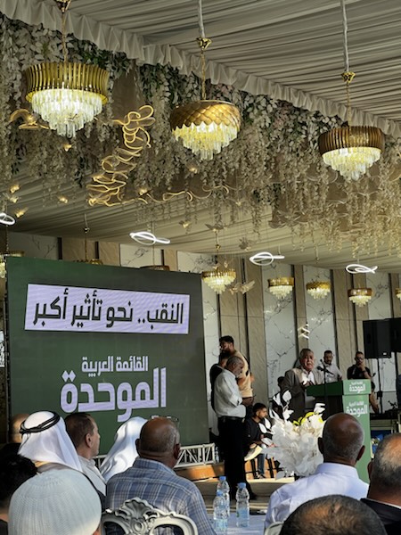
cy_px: 268
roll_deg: +2.3
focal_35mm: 77
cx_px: 200
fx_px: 1189
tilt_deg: +7.3
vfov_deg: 25.3
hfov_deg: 19.1
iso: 32
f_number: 2.8
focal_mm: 9
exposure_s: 1/102
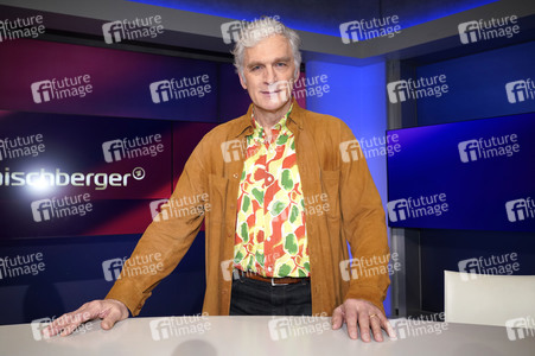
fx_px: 416
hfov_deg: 65.5
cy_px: 178
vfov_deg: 46.3
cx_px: 268
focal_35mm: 28
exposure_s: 1/160
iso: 1600
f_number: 5
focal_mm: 28
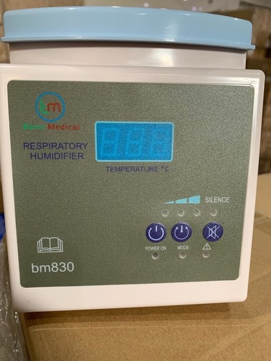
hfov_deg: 53.1
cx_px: 136
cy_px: 180
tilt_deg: -21.3
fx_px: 271
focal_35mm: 26
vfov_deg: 67.3
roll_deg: -2.8
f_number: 1.8
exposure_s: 1/60
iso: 160
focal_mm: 4.25
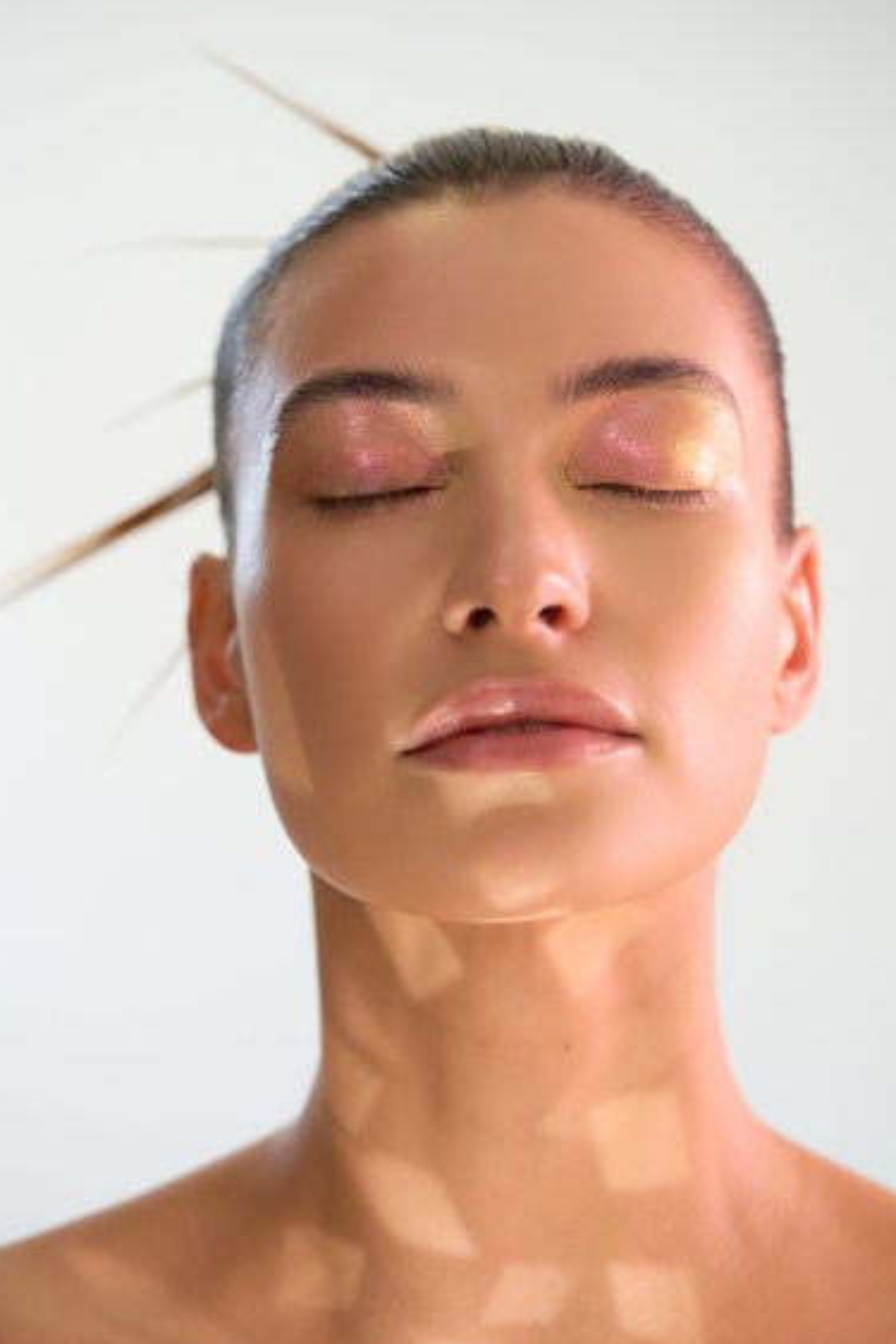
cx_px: 428
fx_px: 3582
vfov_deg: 21.2
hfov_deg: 14.3
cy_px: 710
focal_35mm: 96
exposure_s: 1/200
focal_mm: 90
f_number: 3.5
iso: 1600
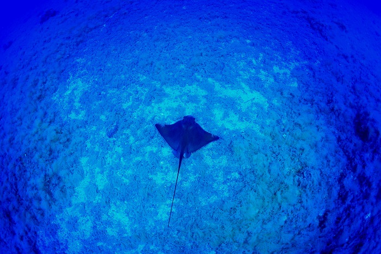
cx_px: 190
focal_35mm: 16
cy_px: 127
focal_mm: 16
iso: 200
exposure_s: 1/125
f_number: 7.1
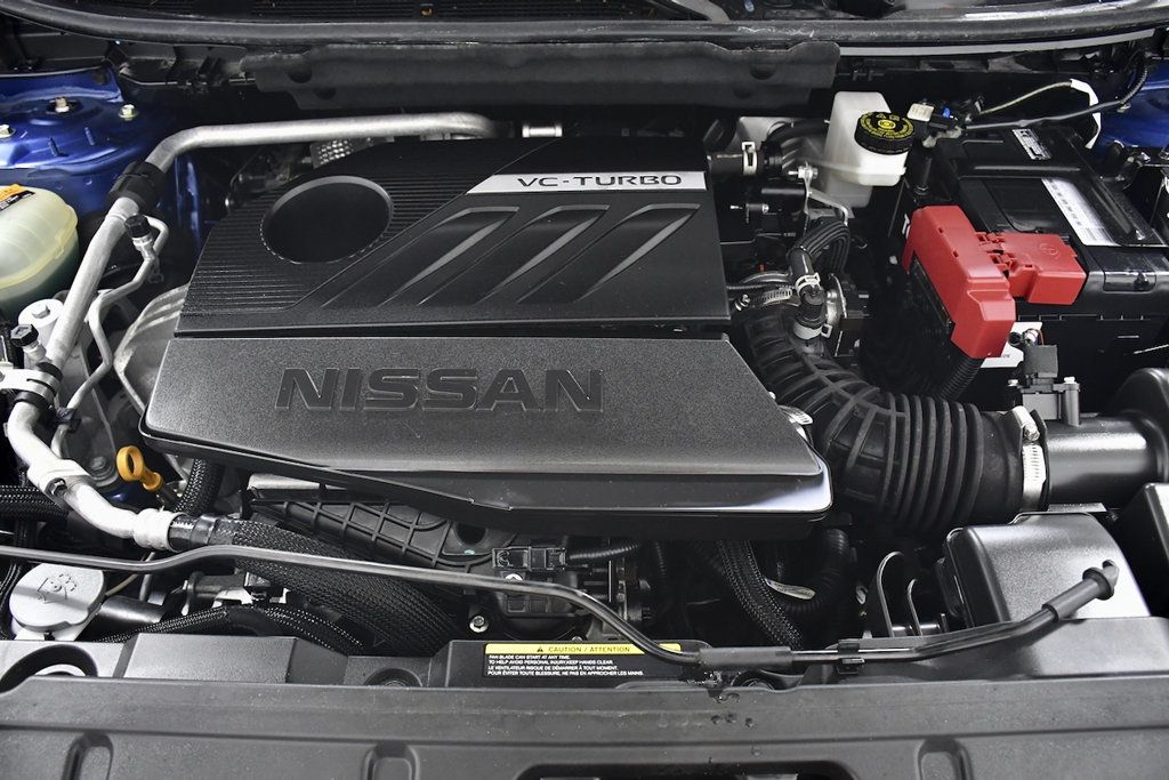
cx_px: 584
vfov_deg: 47.9
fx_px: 877
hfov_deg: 67.4
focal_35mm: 27
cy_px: 390
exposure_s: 1/50
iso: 2500
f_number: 5.6
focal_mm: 18
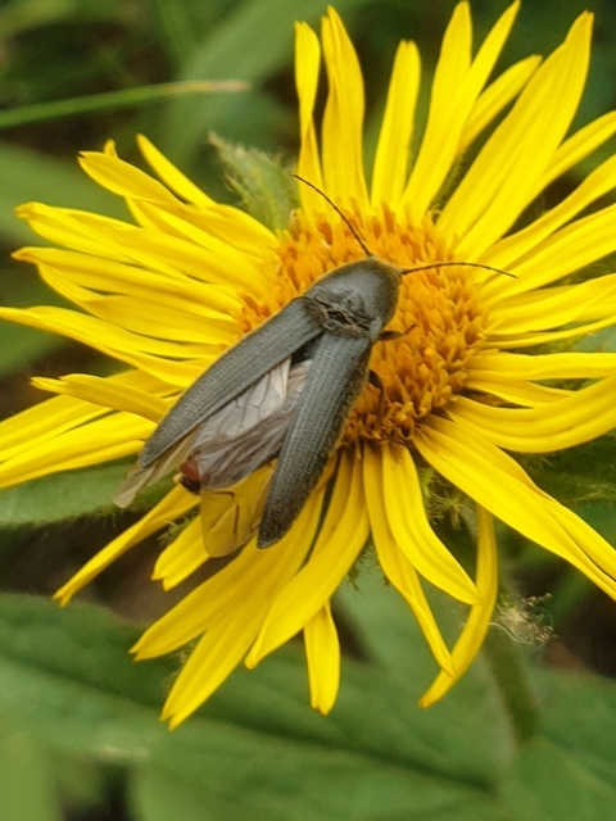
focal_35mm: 26
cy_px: 410
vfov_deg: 67.3
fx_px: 617
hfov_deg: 53.1
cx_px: 308
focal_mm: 4.3
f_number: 2.4
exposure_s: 1/446
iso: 50
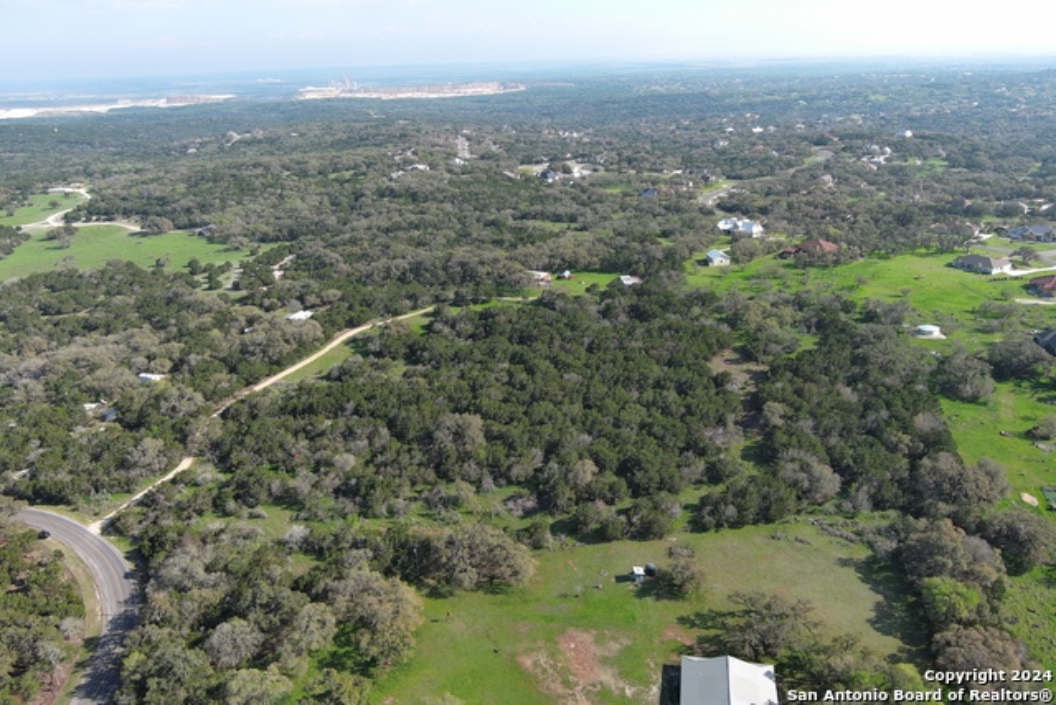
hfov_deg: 63.6
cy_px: 352
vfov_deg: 45.0
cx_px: 528
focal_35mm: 29
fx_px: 851
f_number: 2.8
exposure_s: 1/767
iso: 100
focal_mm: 10.57
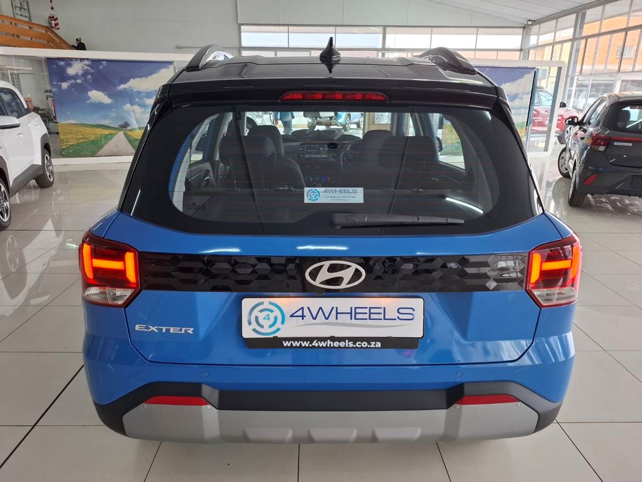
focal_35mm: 23
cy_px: 241
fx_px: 427
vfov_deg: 58.9
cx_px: 321
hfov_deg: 73.9
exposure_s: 1/100
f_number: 1.8
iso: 125
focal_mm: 5.54
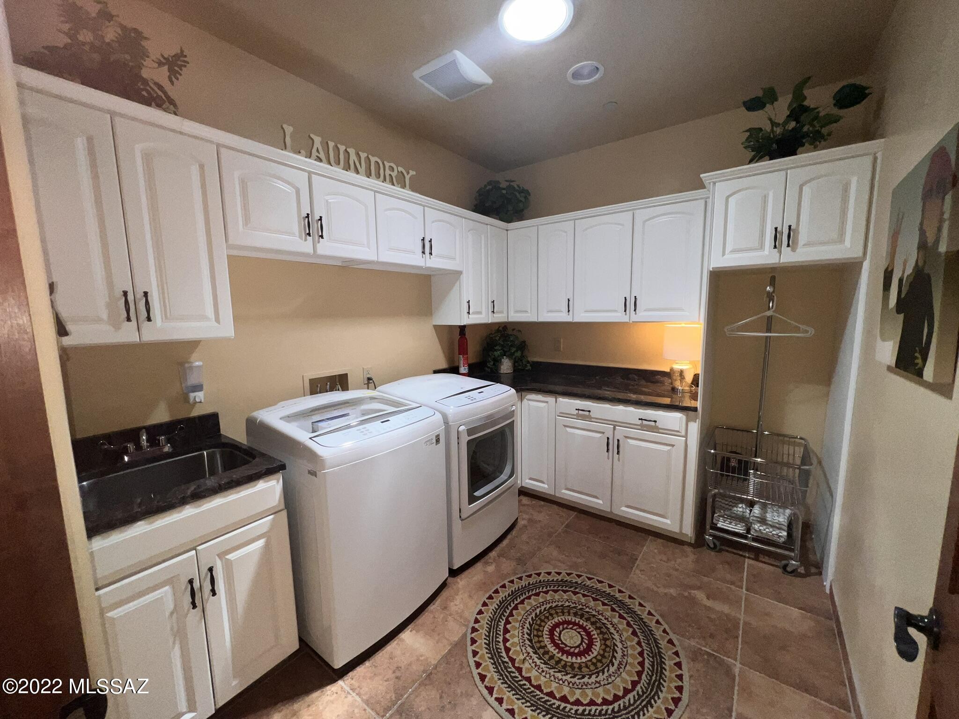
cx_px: 480
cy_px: 360
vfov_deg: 89.9
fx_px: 360
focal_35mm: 13
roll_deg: +0.8
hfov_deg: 106.2
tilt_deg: -6.9
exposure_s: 1/122
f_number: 1.8
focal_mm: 1.57
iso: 50
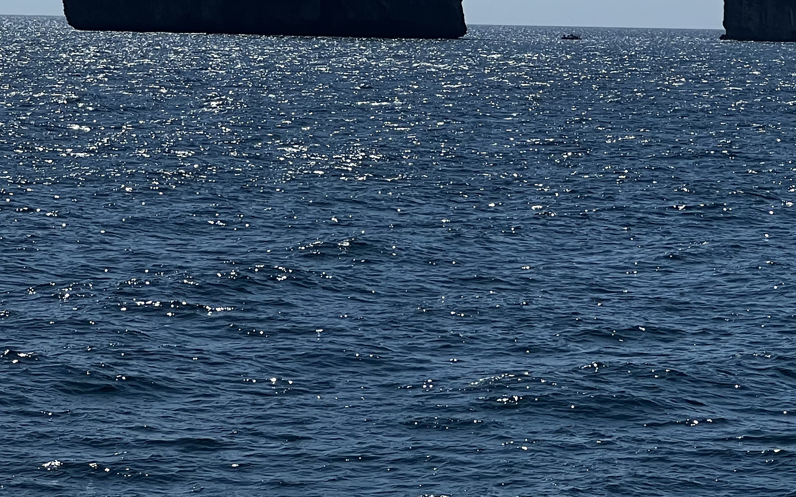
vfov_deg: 7.0
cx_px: 495
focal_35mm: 188
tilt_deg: -1.7
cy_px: -5
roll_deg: -0.8
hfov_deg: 11.1
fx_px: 4078
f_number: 2.8
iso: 32
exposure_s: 1/2320
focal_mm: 9
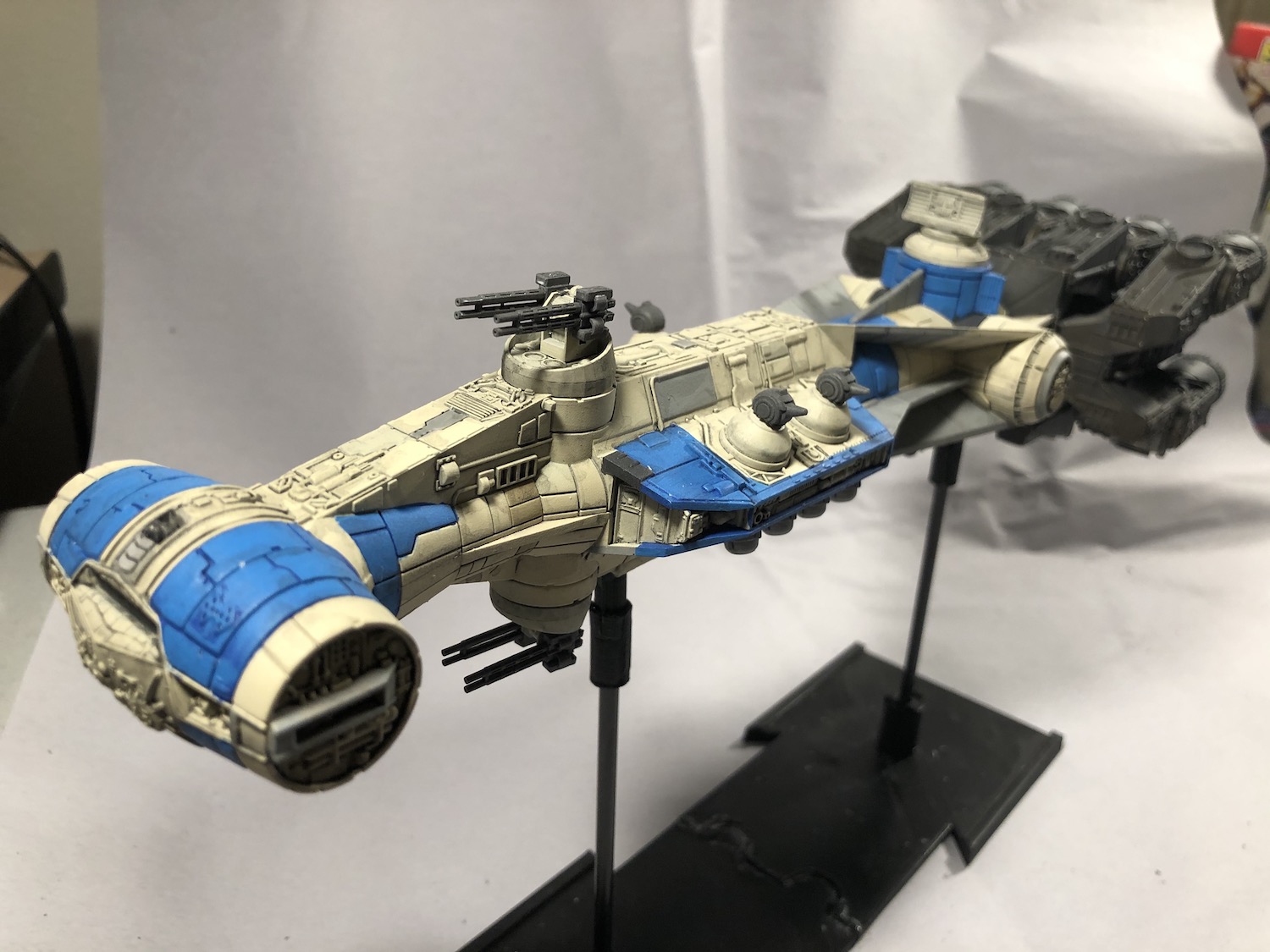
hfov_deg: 63.4
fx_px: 1027
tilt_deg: -26.2
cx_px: 635
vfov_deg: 49.7
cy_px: 476
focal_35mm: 28
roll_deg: -3.4
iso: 32
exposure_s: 1/33
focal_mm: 4
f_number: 1.8
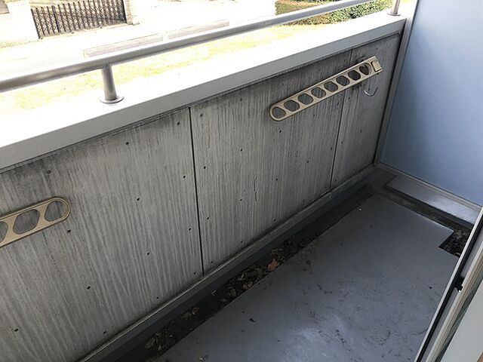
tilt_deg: -33.8
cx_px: 242
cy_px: 181
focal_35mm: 28
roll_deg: -0.8
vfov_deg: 49.7
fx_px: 391
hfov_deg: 63.4
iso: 25
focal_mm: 4
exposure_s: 1/50
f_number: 1.8
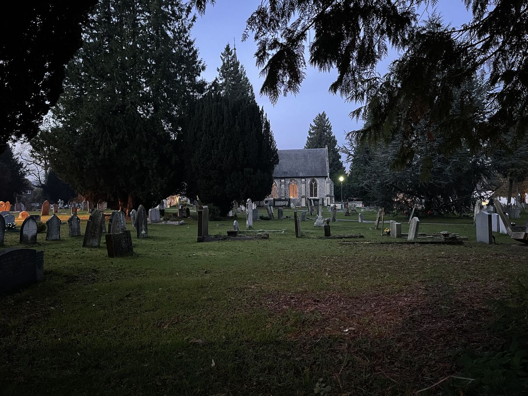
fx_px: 397
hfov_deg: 67.3
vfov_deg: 53.1
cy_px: 198
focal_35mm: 26
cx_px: 264
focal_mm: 5.1
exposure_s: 1/17
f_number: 1.6
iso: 1250
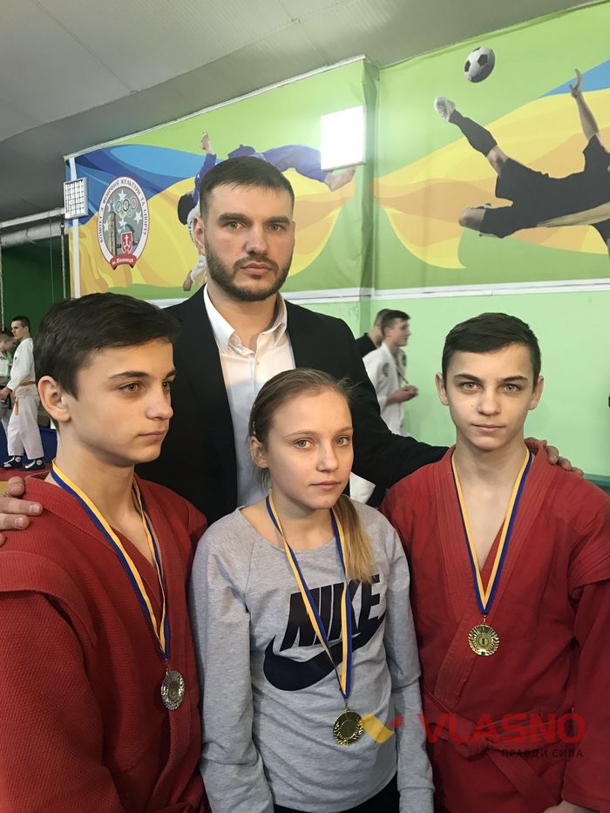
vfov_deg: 63.4
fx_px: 658
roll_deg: +1.6
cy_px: 406
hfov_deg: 49.8
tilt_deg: -5.1
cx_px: 305
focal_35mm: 28
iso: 40
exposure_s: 1/20
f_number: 1.8
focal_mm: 3.99
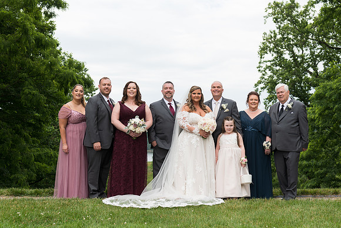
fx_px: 544
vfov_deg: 23.6
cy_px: 114
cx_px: 170
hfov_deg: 34.8
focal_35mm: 57
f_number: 4.5
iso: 64
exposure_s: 1/320
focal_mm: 56
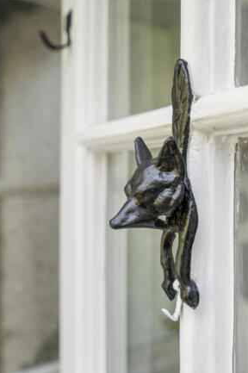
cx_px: 167
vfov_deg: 37.5
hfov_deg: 25.3
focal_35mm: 53
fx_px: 549
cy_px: 186
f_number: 4
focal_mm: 35
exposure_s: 1/250
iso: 640
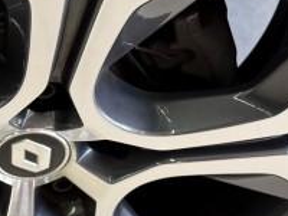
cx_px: 43
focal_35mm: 123
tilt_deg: -47.4
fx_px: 1023
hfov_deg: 15.9
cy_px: 94
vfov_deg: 12.0
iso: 100
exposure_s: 1/50
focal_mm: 6.76
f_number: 1.78
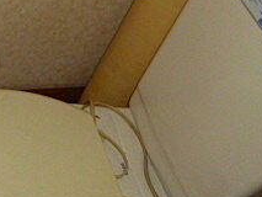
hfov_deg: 23.6
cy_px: 85
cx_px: -85
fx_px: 545
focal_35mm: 72
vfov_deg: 20.4
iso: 320
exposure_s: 1/60
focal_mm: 4.3
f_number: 2.5
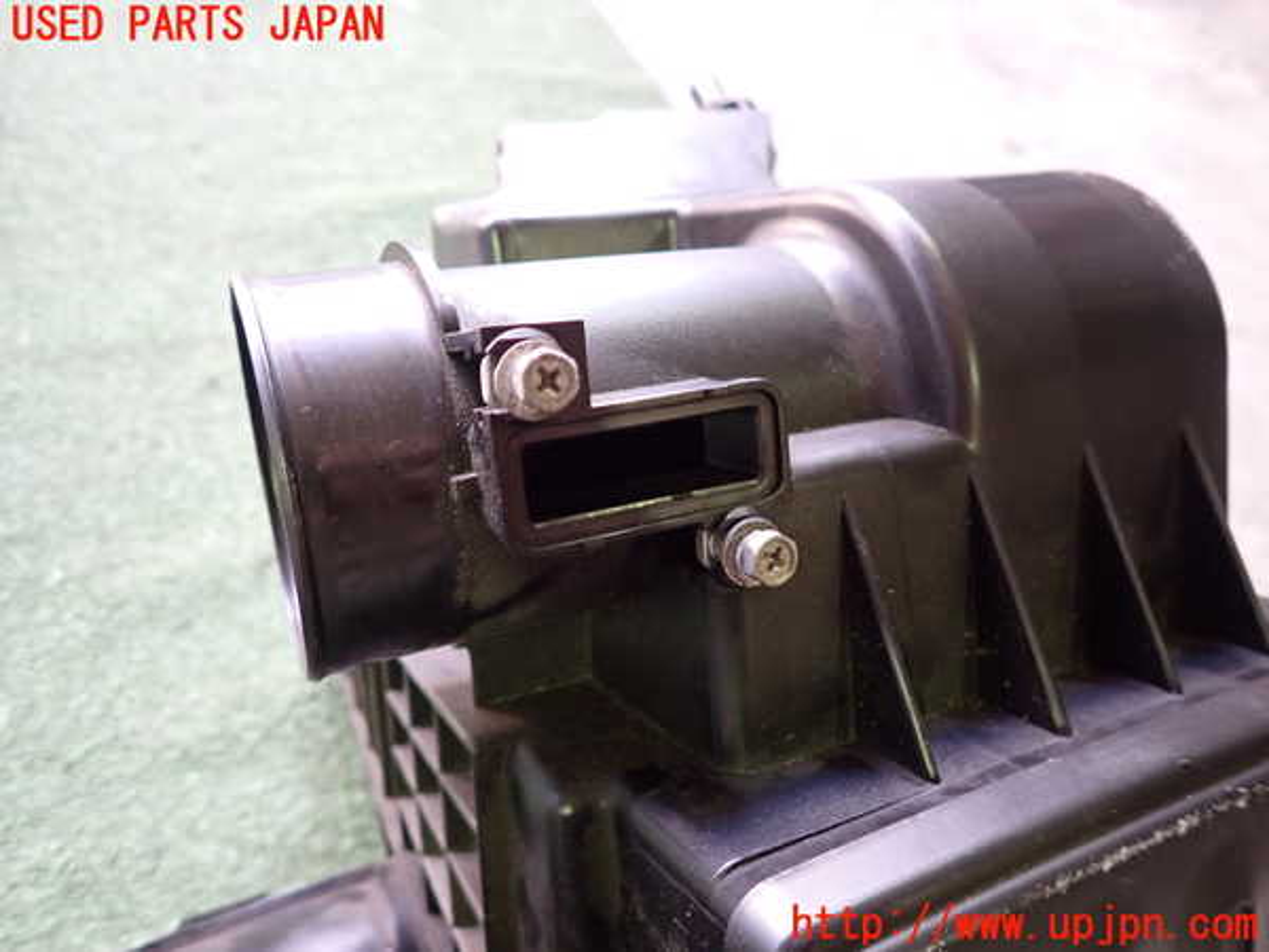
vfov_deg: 54.9
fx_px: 916
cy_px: 476
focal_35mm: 25
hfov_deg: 69.4
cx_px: 634
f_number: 2
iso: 400
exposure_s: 1/30
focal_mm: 4.5
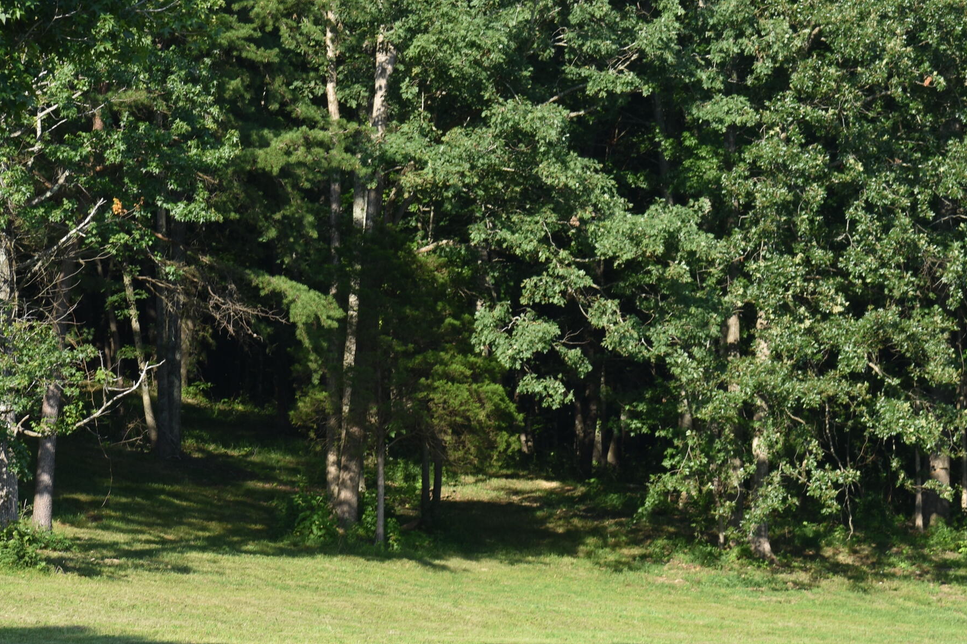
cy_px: 460
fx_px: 4753
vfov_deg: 7.7
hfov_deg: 11.6
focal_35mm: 177
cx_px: 664
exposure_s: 1/200
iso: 100
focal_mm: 70
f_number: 7.1
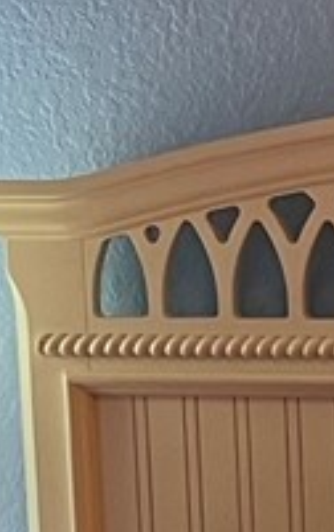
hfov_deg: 5.9
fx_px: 3183
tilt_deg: -10.8
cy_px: 693
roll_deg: +1.2
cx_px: 623
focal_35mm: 219
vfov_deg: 9.4
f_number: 1.5
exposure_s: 1/60
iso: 100
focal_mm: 5.7
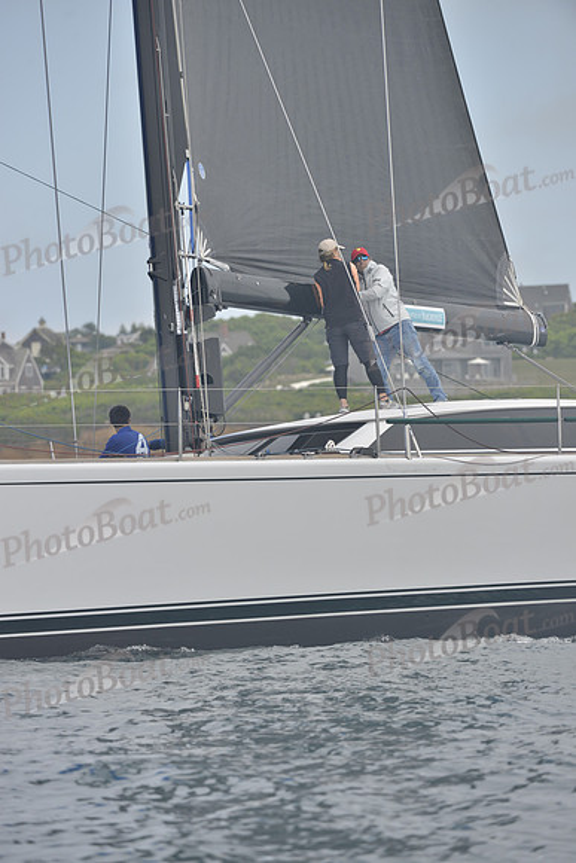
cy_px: 432
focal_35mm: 220
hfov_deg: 6.2
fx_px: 5276
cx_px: 288
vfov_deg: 9.4
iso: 280
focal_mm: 220
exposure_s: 1/1000
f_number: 7.1
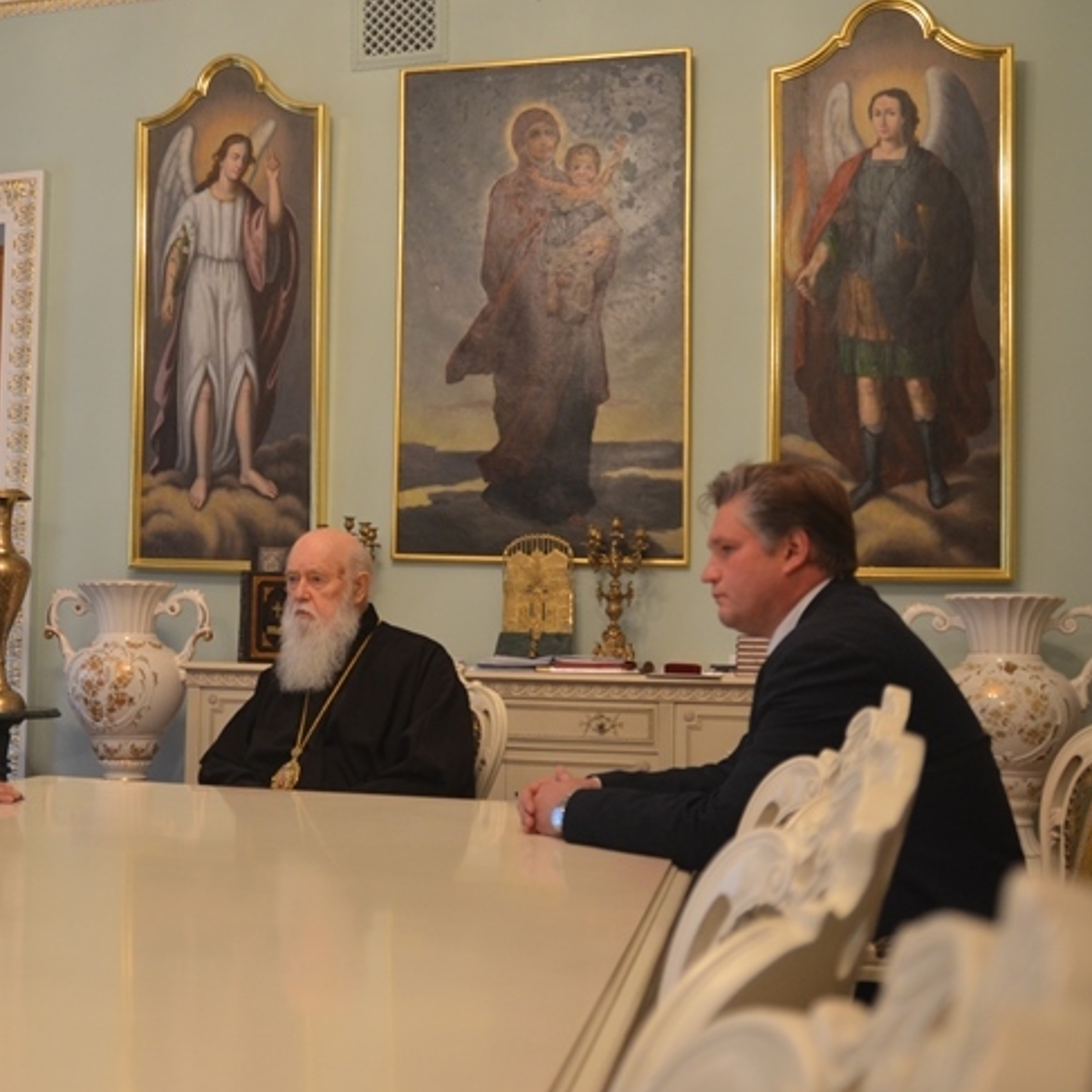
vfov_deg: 42.1
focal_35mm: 40
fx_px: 1417
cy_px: 511
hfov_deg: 40.9
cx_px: 274
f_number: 3.2
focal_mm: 19
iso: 800
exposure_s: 1/40
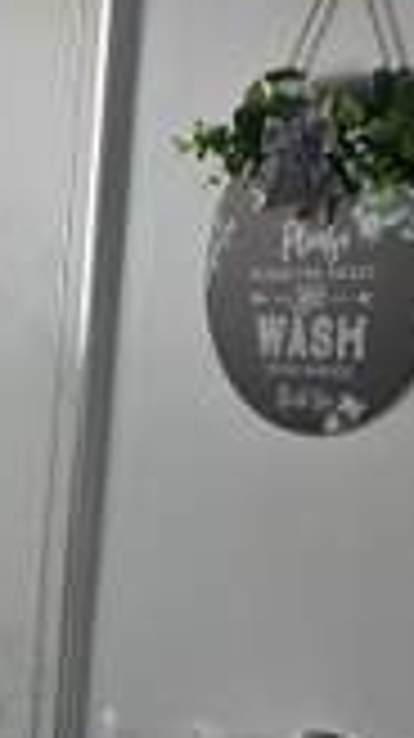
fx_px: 1916
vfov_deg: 21.3
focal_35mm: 98
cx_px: -346
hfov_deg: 11.4
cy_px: 657
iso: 250
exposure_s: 1/120
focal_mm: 6.3
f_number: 1.7
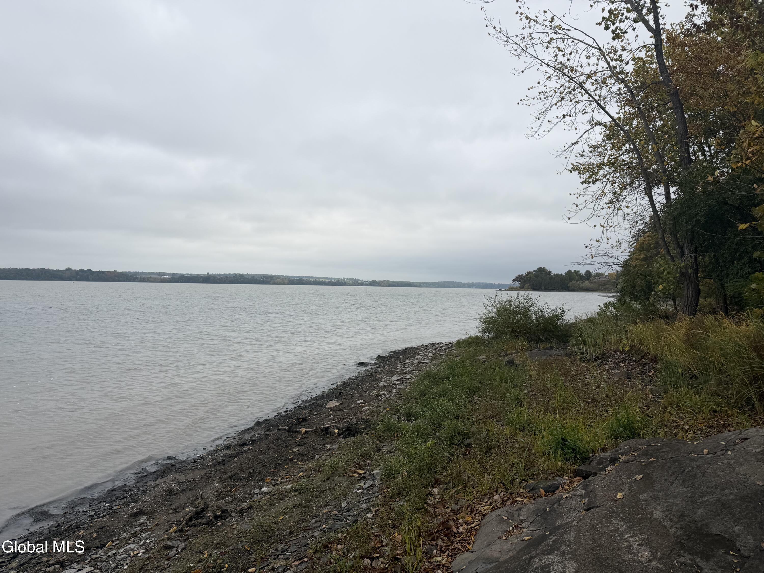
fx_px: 530
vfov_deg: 56.8
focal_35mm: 24
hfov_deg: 71.6
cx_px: 382
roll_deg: -1.4
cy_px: 286
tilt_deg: -0.5
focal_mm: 6.76
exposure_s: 1/2110
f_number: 1.78
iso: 80
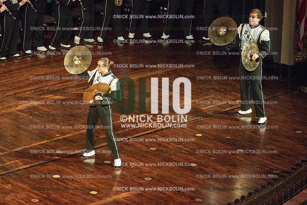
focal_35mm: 200
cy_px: 102
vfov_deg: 6.9
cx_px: 154
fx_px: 1705
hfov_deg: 10.3
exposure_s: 1/500
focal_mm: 200
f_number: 5.6
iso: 8000
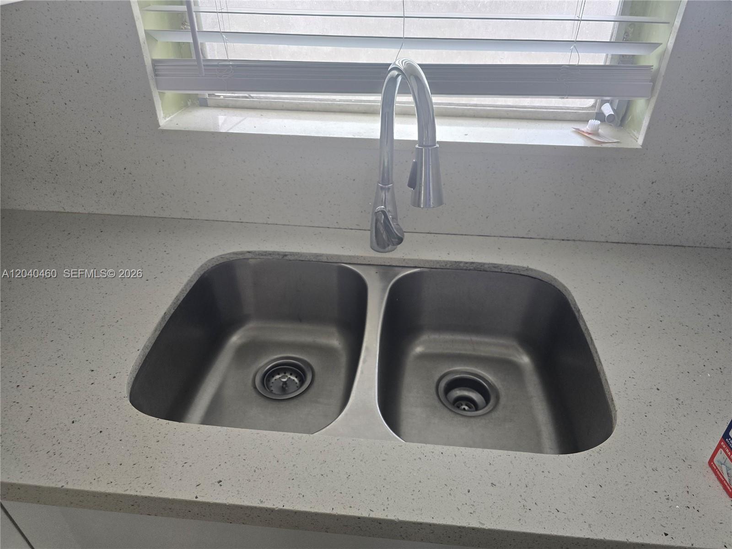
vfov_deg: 58.9
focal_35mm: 23
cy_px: 274
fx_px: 486
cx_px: 366
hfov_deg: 73.9
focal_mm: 6.3
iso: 200
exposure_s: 1/120
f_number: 1.7
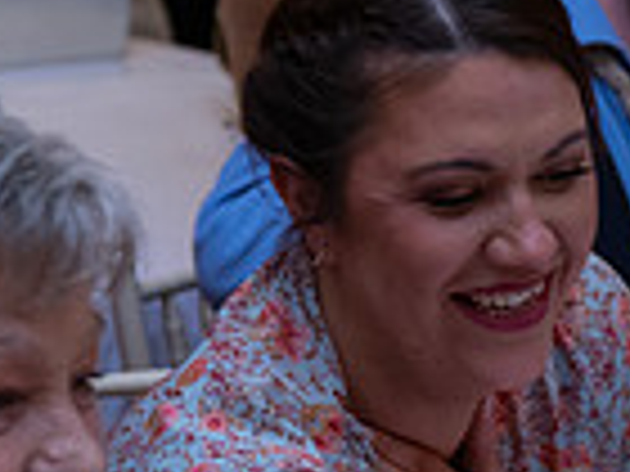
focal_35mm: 191
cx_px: 482
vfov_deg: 7.8
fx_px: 3476
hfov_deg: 10.3
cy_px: 330
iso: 1000
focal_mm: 48
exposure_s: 1/160
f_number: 3.5
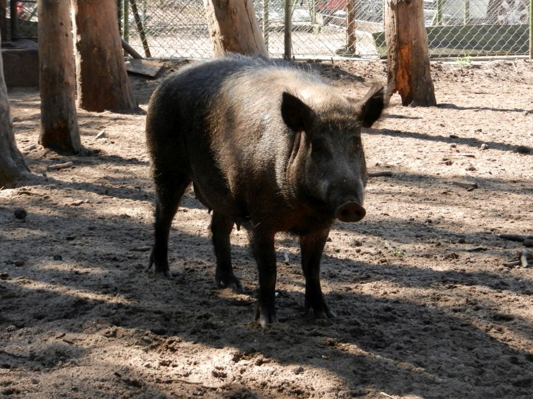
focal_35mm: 167
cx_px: 307
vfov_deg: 8.9
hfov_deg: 11.8
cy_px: 201
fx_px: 2571
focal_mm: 25.9
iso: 360
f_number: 5.2
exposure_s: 1/250
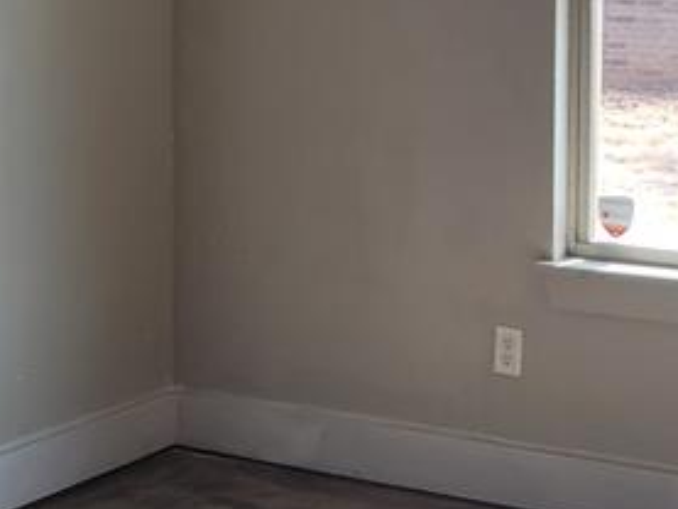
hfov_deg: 20.4
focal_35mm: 96
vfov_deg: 15.2
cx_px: 428
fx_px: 1881
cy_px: 29
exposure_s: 1/196
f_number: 1.8
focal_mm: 5.4
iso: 40
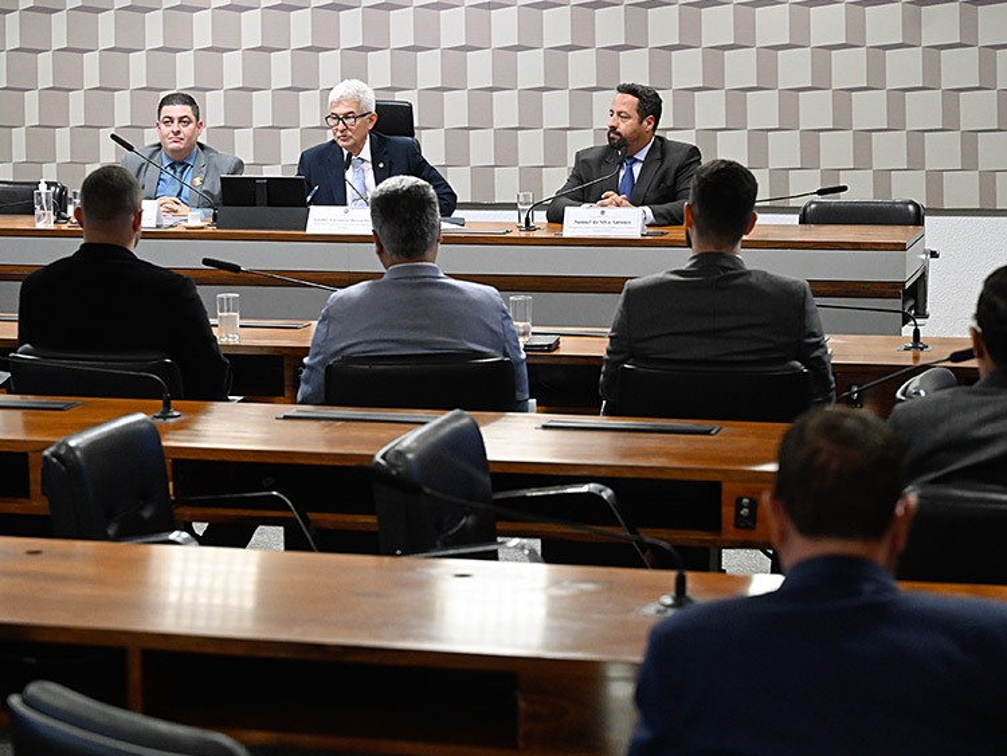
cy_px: 377
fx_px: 2241
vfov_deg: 19.1
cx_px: 565
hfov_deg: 25.3
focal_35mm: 77
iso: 4000
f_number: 4
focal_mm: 70
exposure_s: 1/200
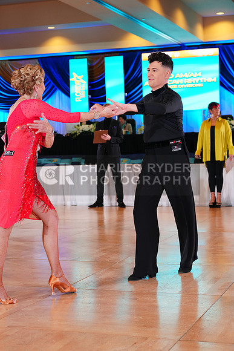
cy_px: 176
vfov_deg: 28.8
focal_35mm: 70
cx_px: 117
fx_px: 682
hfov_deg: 19.5
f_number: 5
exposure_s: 1/160
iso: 1600
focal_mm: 70
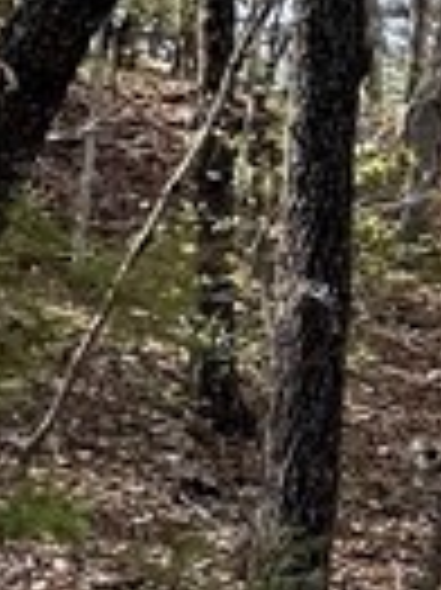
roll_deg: +1.4
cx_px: 1458
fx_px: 1735
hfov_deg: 9.7
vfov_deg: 19.3
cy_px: 275
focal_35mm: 102
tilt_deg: +9.1
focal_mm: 1.57
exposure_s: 1/405
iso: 32
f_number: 1.8
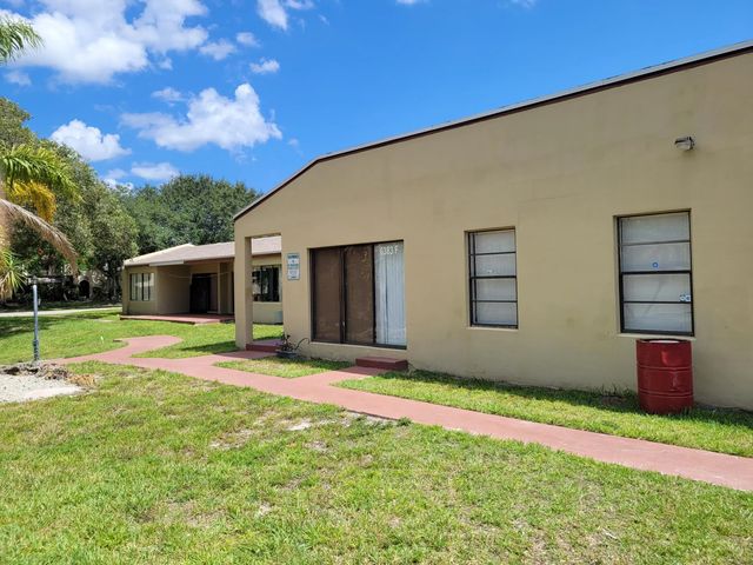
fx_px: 566
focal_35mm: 26
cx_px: 376
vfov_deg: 53.1
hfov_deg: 67.3
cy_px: 282
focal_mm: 5.4
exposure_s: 1/2134
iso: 40
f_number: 1.8
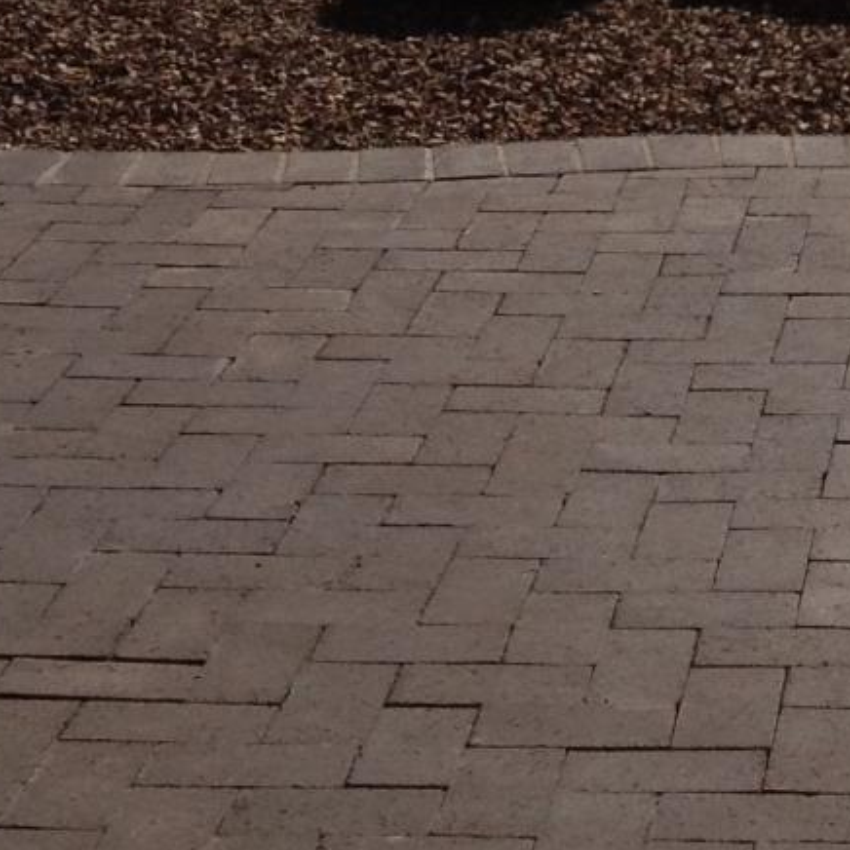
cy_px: -784
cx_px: 1248
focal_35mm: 142
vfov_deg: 11.3
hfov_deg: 11.8
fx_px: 3945
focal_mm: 4.28
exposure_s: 1/3247
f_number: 2.4
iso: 50
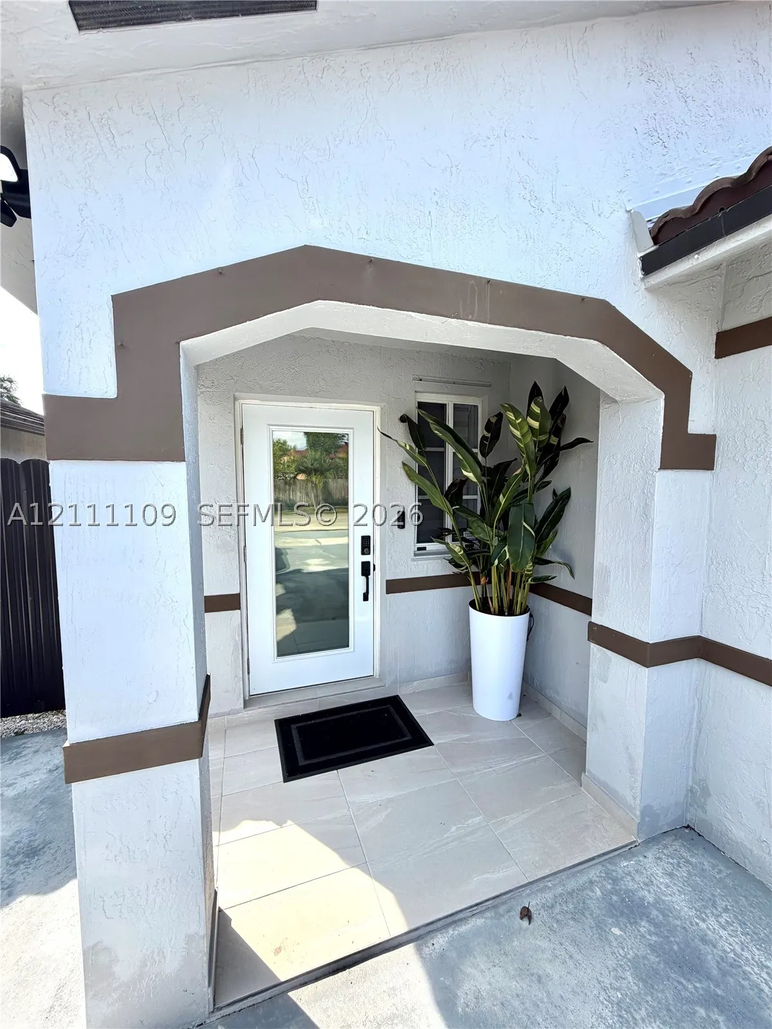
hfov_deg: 85.7
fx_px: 416
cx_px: 386
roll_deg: +1.1
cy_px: 514
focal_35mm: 14
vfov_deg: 102.1
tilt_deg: -2.4
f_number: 2.2
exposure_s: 1/502
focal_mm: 2.22
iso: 50
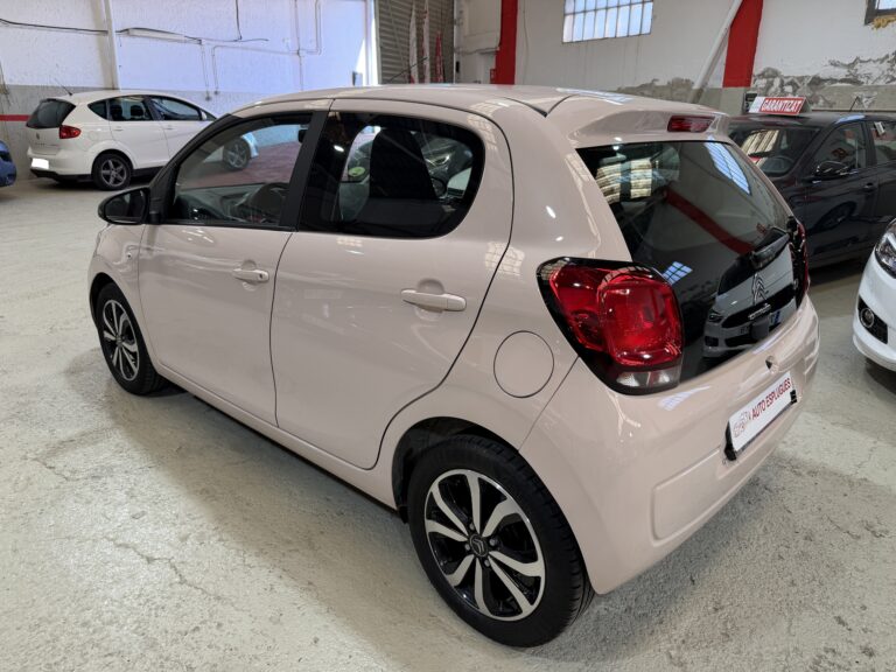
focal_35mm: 24
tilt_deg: -20.4
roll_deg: -0.8
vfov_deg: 56.8
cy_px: 336
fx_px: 621
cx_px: 448
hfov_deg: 71.6
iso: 64
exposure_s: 1/100
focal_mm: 6.76
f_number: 1.78
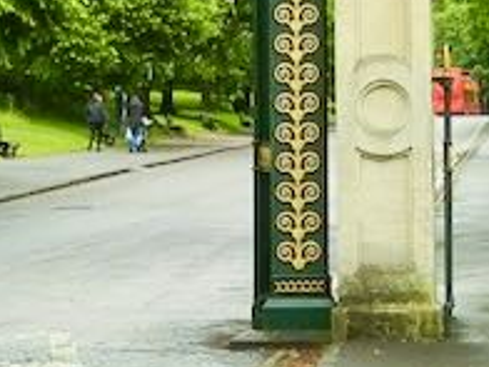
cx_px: -210
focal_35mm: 157
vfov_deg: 9.3
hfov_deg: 12.1
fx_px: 2218
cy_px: -77
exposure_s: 1/169
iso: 160
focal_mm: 5.4
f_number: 3.5
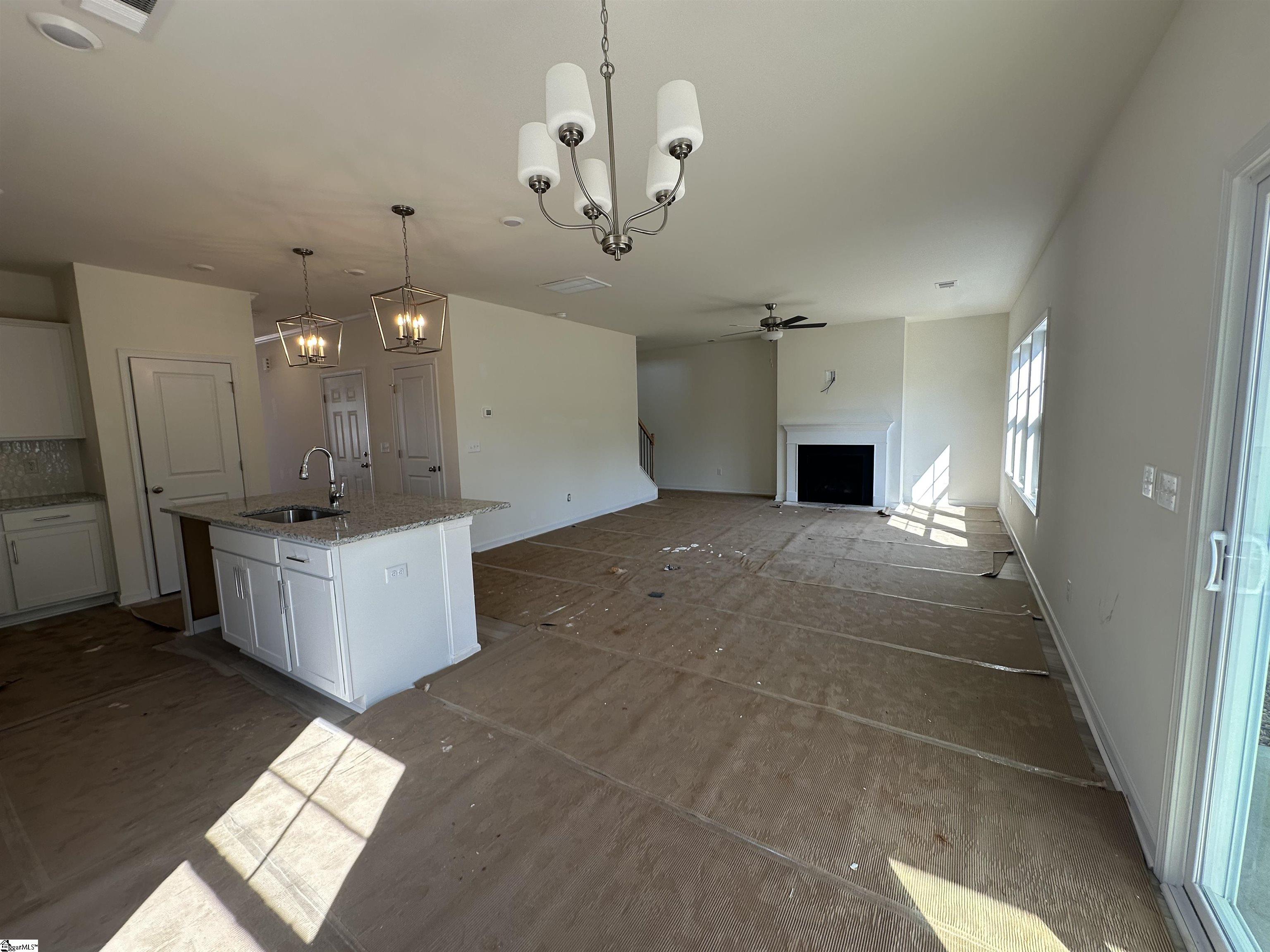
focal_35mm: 14
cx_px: 635
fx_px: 514
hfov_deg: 102.1
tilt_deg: -5.2
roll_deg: +1.6
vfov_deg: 85.7
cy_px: 476
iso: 40
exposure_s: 1/133
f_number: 2.2
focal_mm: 2.22
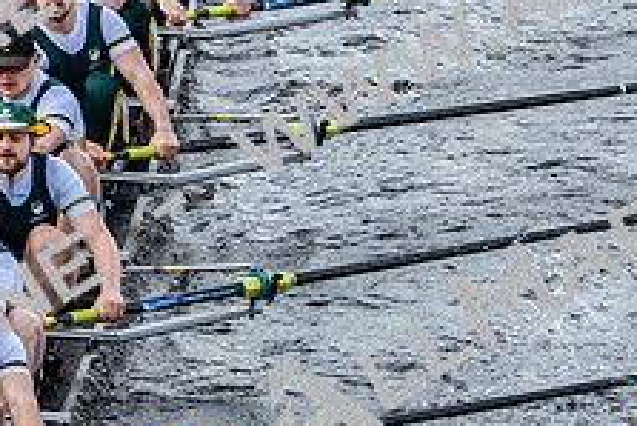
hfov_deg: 2.1
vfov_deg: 1.4
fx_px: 17457
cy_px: 222
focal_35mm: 986
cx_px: 23
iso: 800
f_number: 6.3
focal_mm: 379
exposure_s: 1/1250
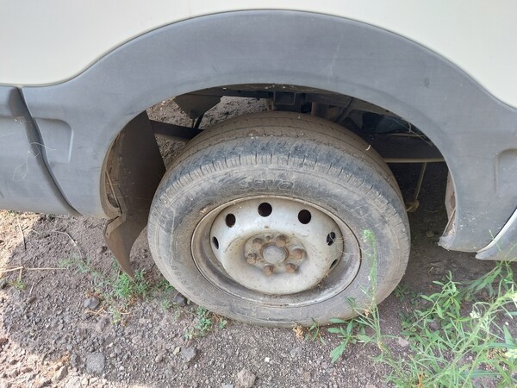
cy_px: 194
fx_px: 373
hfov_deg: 69.4
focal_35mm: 25
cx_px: 258
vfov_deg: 54.9
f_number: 1.8
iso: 25
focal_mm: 5.23
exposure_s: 1/100
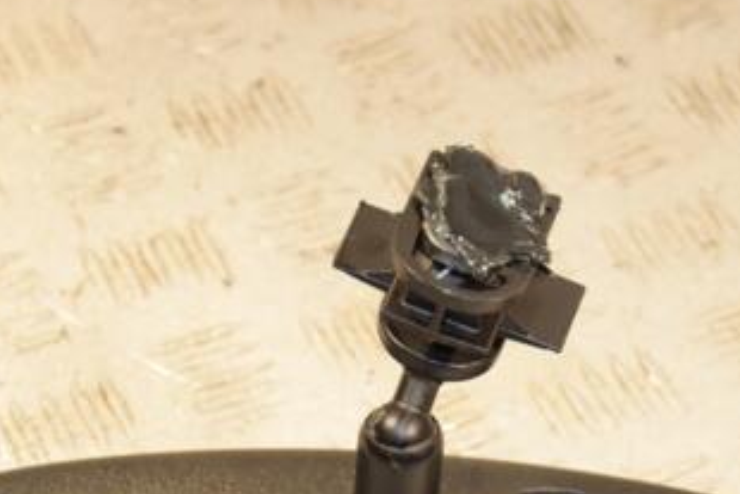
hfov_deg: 13.6
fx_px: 3105
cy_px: 439
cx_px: 384
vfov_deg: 9.1
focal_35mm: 151
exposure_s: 1/200
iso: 800
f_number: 5
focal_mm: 52
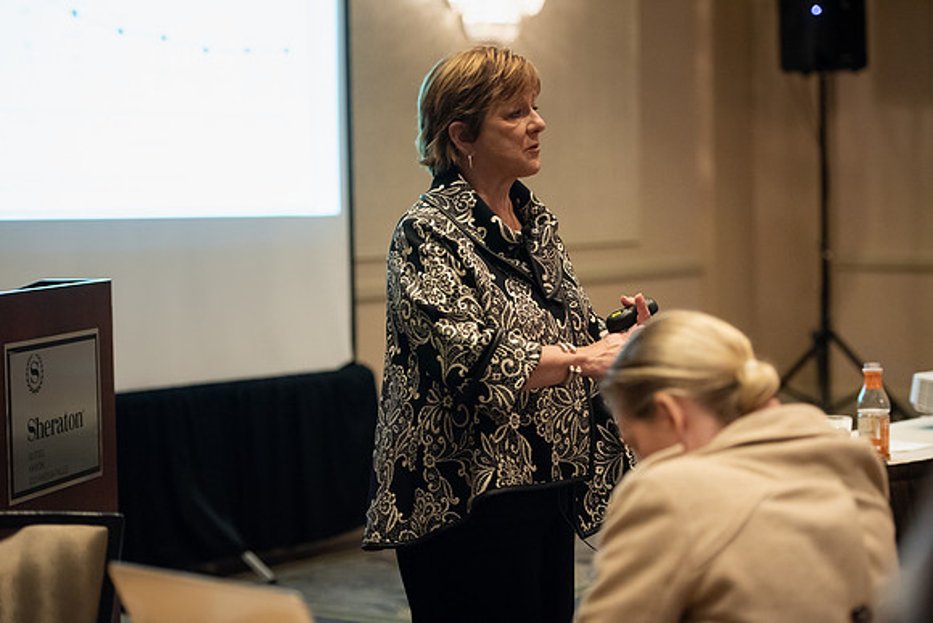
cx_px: 466
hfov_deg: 21.5
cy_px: 312
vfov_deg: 14.4
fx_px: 2463
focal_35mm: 95
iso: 4000
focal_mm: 95
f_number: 2.8
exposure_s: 1/200
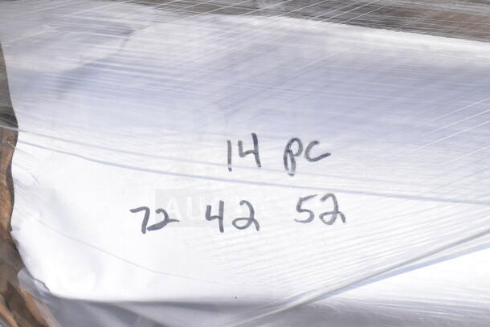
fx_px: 776
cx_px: 245
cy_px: 164
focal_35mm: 57
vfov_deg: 23.8
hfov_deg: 35.0
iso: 1600
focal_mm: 38
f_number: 18
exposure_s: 1/1250
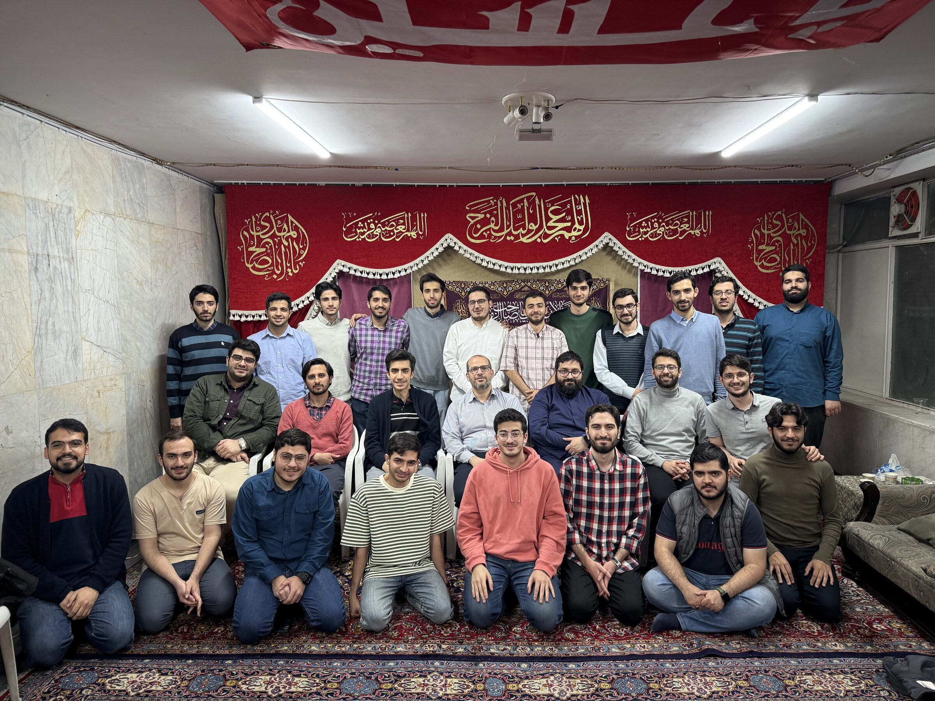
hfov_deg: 71.6
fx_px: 648
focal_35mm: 24
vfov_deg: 56.8
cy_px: 350
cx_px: 468
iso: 200
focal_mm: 6.76
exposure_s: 1/100
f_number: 1.78
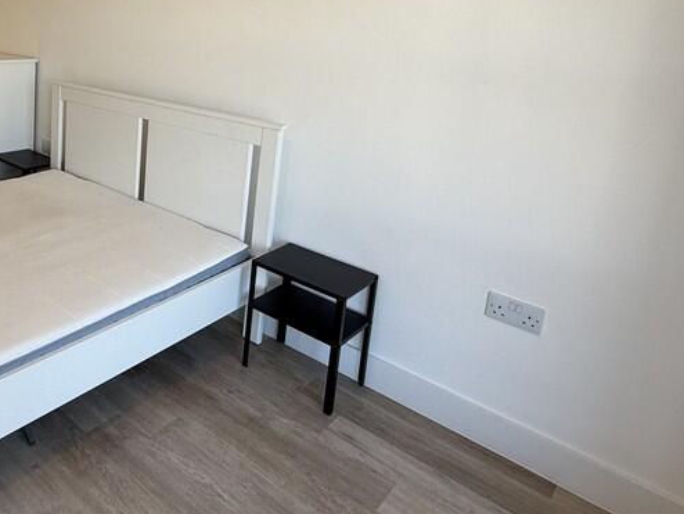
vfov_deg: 46.2
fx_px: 573
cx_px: 107
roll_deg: -1.0
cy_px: 118
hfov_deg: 55.7
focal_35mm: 29
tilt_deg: -10.6
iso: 40
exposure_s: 1/99
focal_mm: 2.22
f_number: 2.2
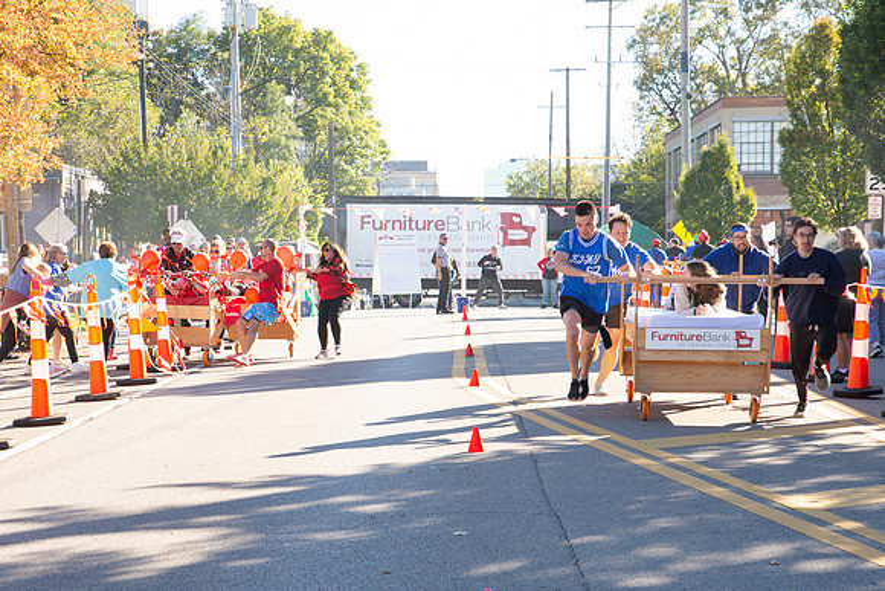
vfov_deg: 16.3
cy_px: 370
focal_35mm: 84
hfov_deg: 24.3
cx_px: 369
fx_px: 2056
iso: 640
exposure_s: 1/200
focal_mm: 62
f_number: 8
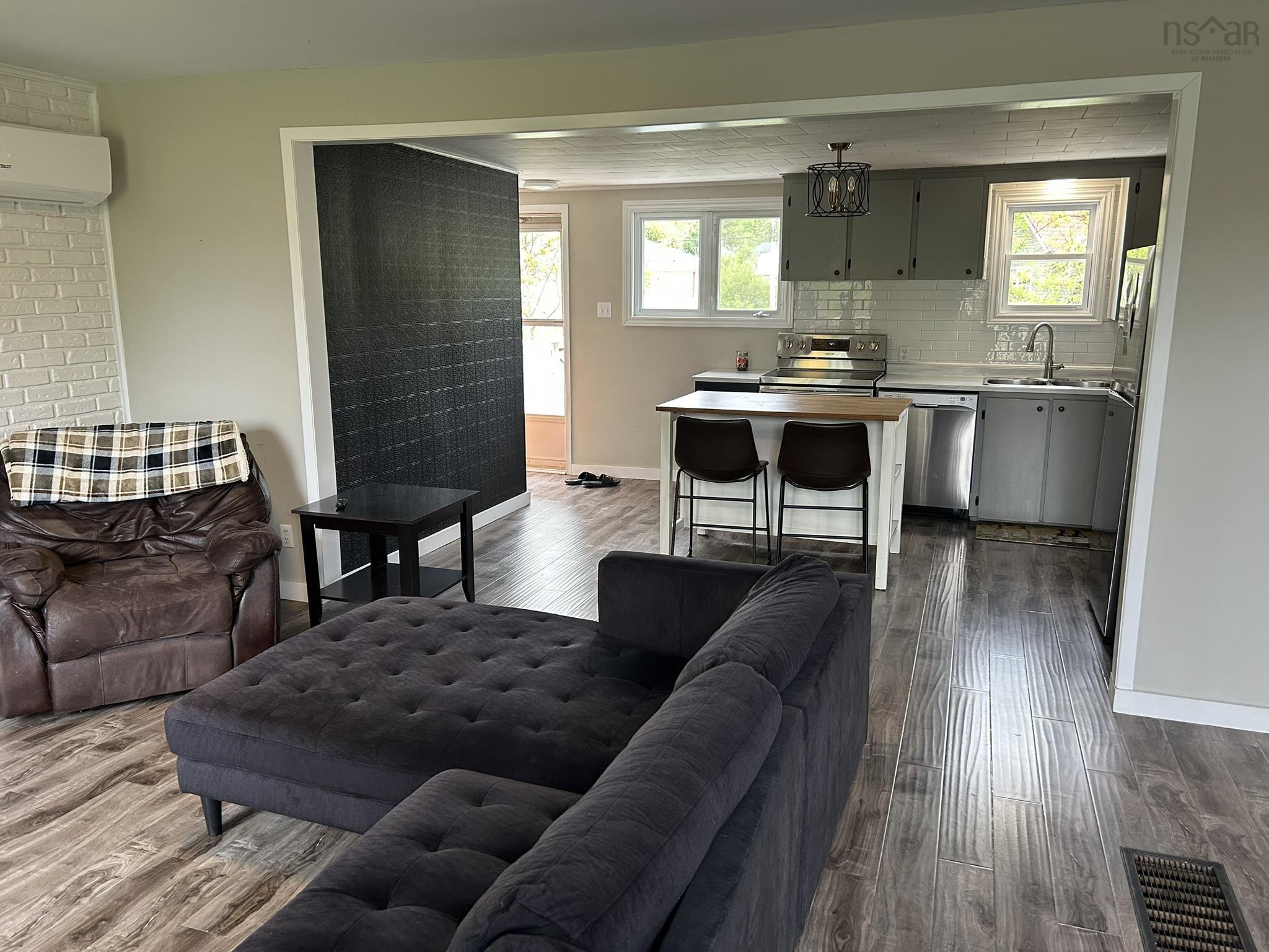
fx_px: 953
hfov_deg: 67.3
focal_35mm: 26
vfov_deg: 53.1
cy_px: 476
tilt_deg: -11.3
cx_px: 634
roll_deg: +0.4
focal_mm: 5.7
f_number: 1.5
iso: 125
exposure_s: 1/120
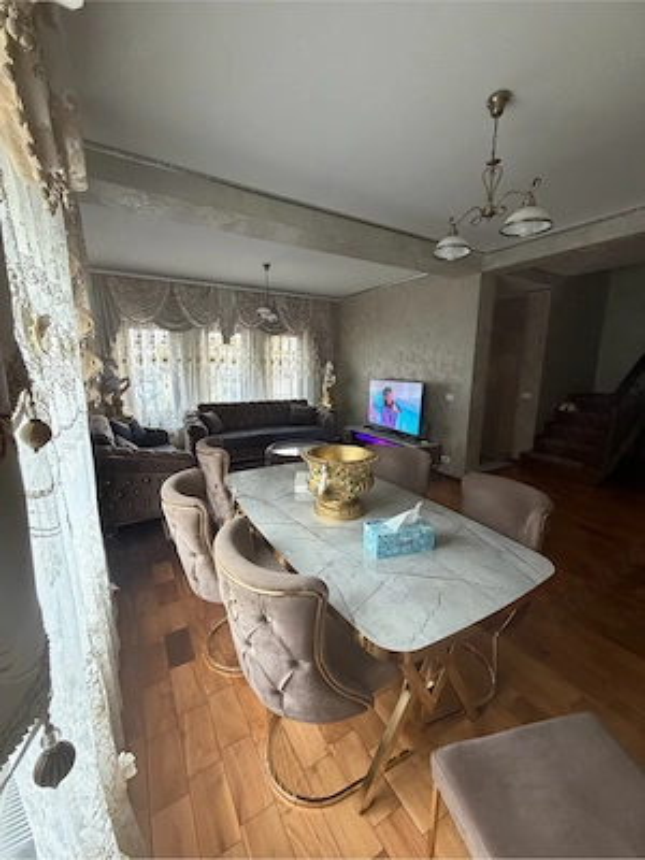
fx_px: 348
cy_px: 430
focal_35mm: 14
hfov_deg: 85.7
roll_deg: -0.7
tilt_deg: -10.2
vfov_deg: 102.1
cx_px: 322
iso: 400
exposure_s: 1/50
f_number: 2.2
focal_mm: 2.22
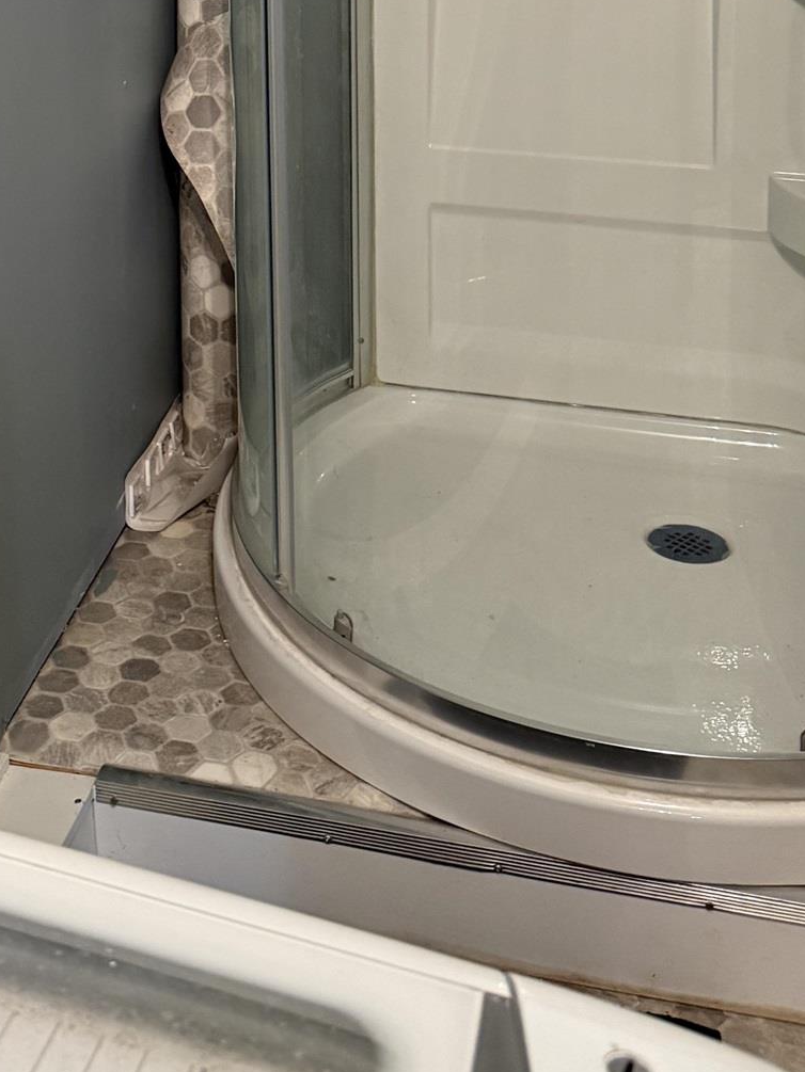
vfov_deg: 31.5
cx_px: 227
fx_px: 1705
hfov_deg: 26.3
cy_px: -65
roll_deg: +1.6
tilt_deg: -10.7
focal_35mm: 55
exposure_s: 1/60
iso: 400
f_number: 1.78
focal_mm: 6.76
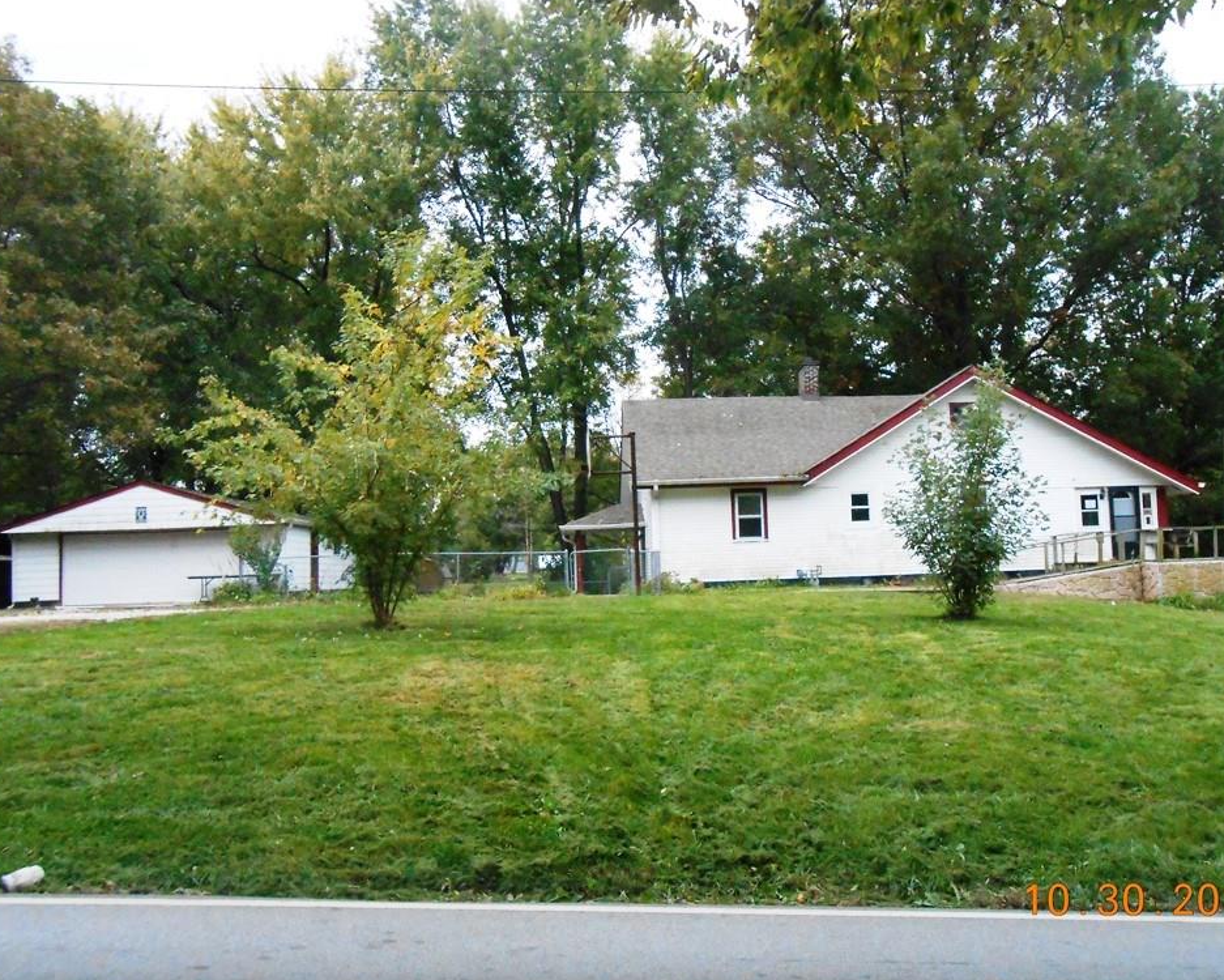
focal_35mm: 32
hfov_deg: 55.6
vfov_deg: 45.8
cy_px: 491
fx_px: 1159
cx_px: 651
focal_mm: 5.3
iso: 800
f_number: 3.8
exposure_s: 1/80
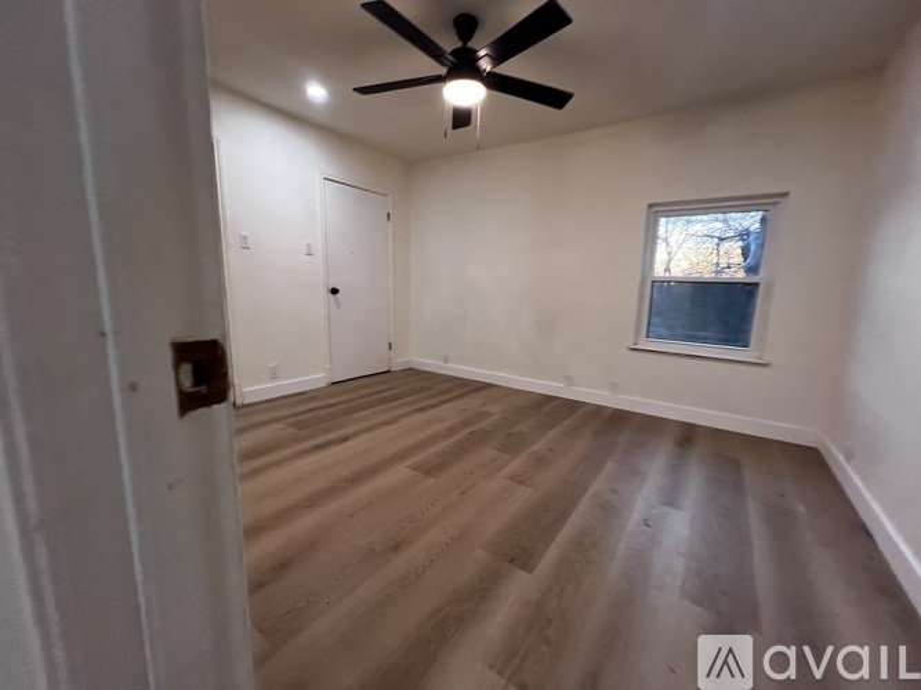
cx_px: 460
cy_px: 345
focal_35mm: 13
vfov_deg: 89.9
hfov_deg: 106.2
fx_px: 346
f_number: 1.8
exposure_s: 1/60
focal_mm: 1.57
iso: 160
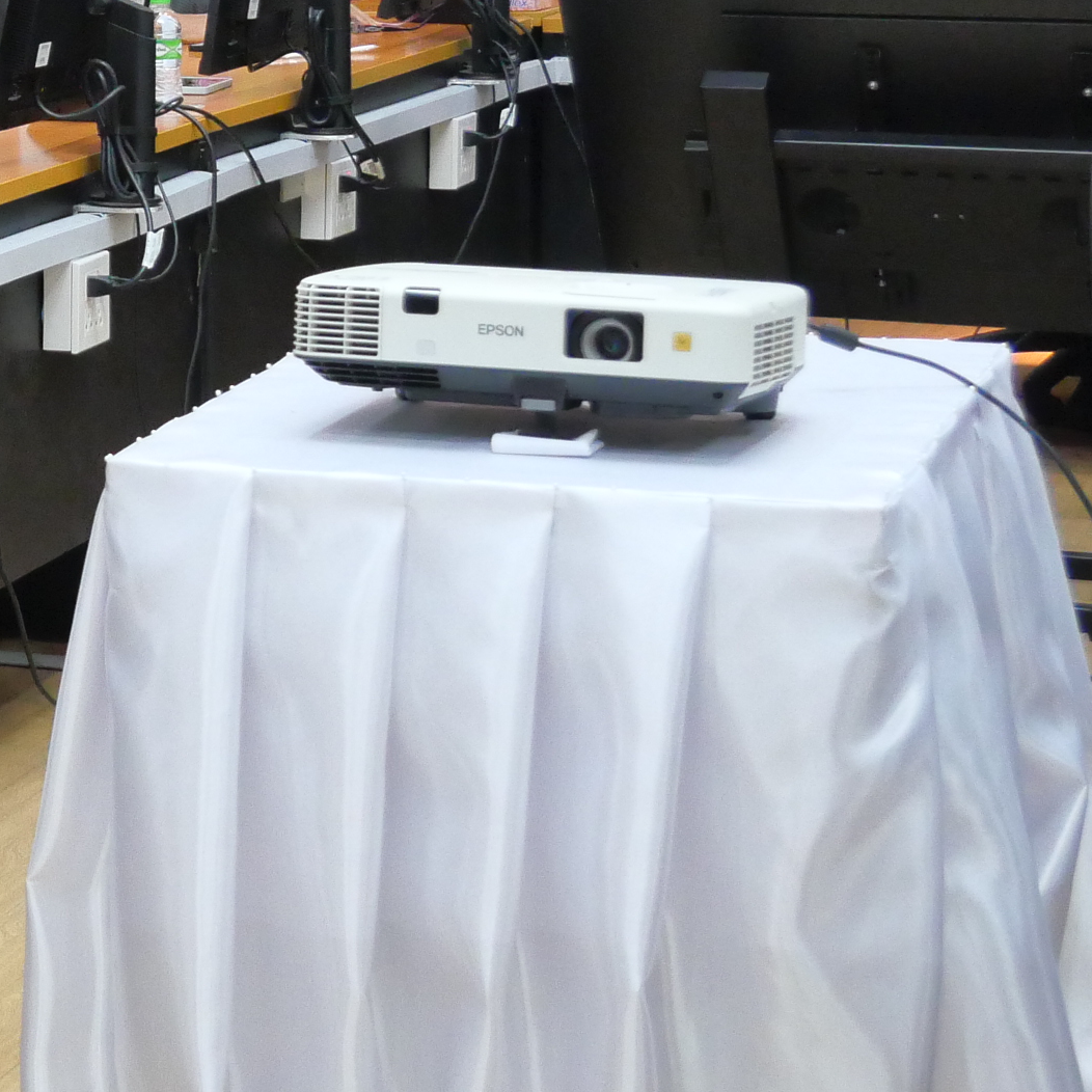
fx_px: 3962
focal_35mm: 111
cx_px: -378
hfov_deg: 14.9
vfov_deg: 15.4
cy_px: -21
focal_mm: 18
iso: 2000
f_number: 3.9
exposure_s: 1/60
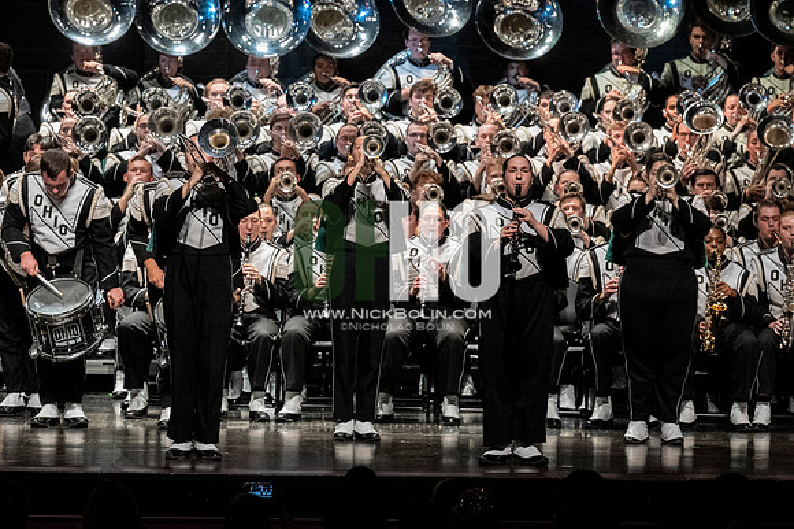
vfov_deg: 6.5
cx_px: 397
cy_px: 264
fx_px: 4629
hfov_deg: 9.8
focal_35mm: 210
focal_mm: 140
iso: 4000
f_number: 4
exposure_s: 1/500
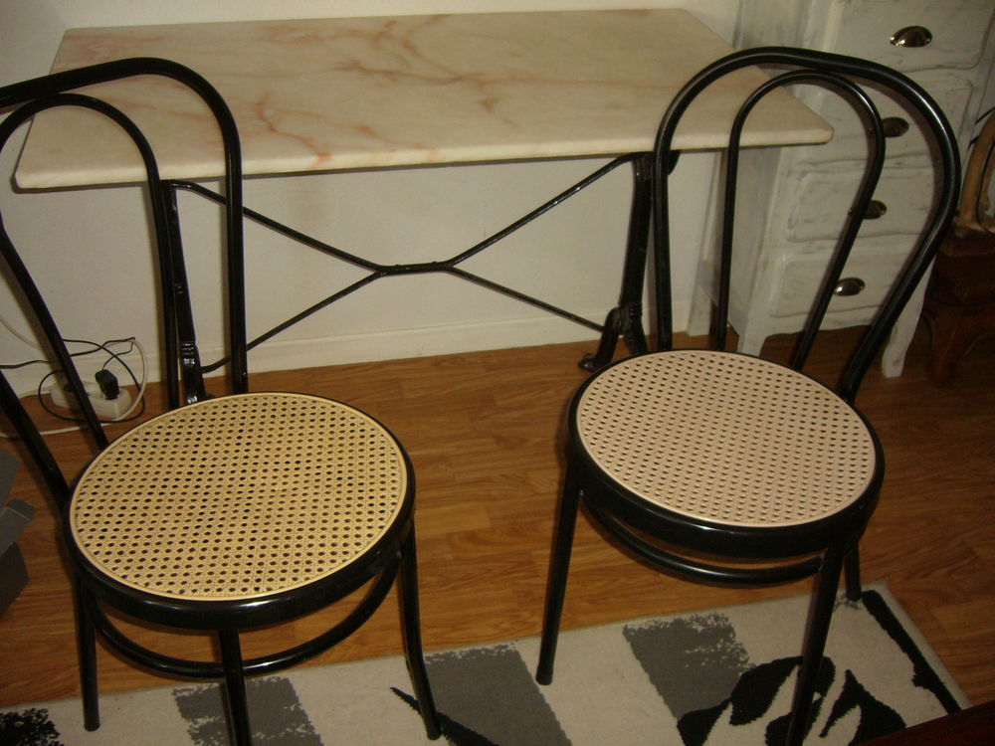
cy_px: 373
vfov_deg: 40.7
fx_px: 1006
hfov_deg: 52.6
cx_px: 498
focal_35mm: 35
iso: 125
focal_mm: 5.8
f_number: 2.8
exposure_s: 1/30
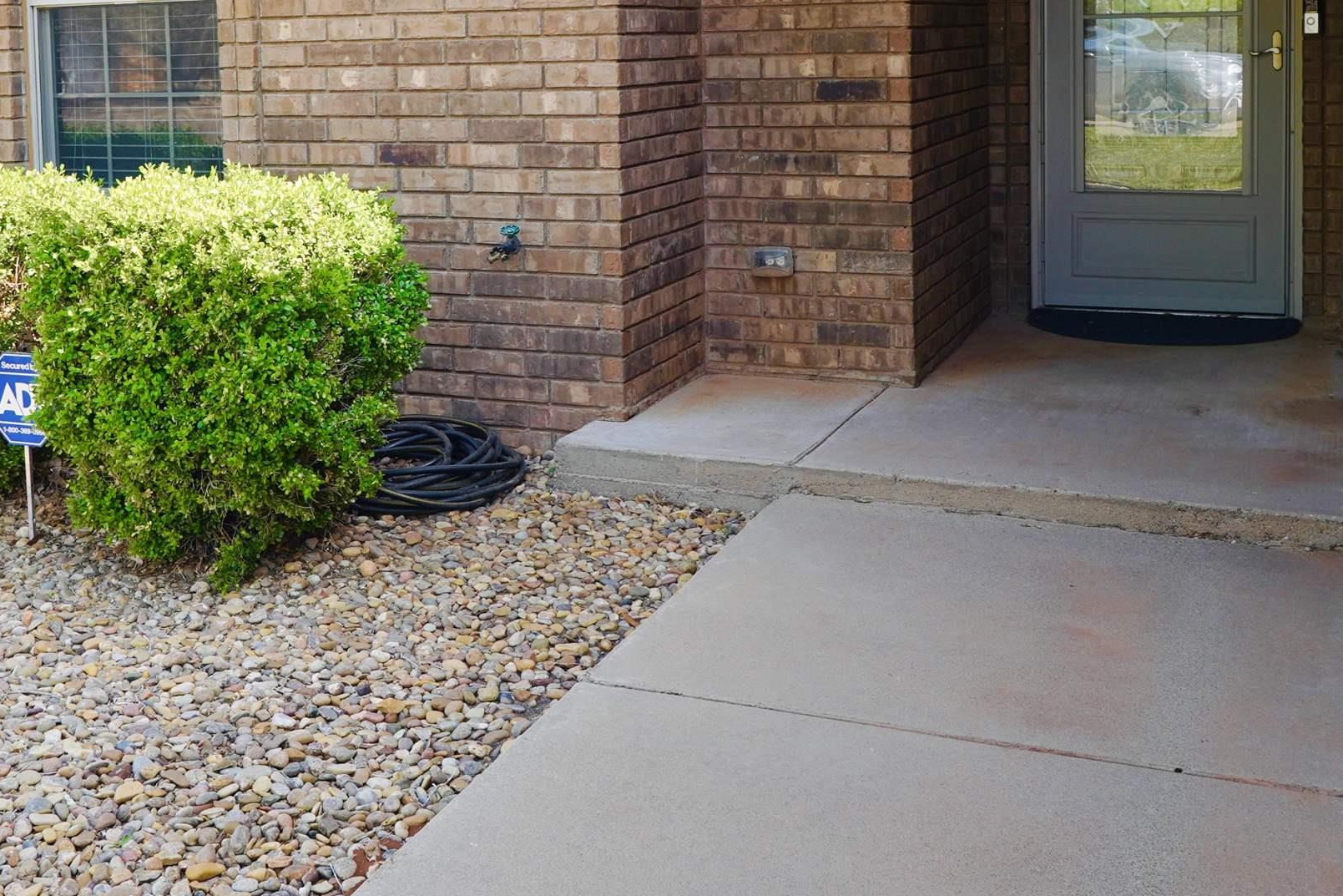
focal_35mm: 43
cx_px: 530
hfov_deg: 45.2
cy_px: 147
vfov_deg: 30.3
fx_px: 1602
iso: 100
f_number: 4.5
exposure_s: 1/160
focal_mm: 15
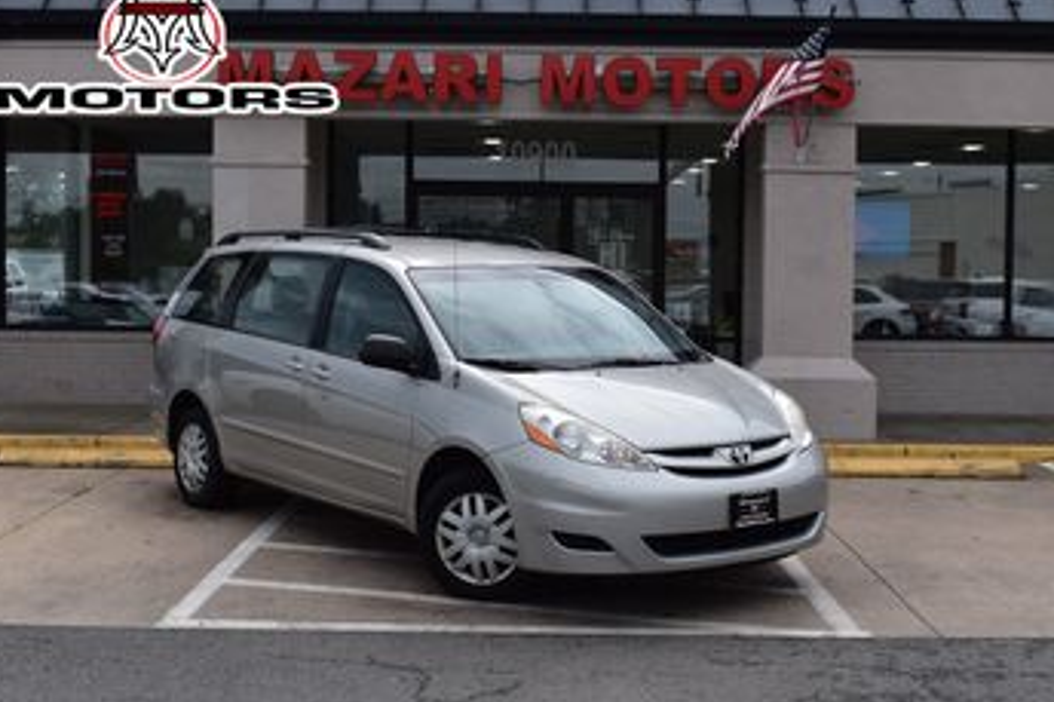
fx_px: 1480
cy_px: 331
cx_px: 542
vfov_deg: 26.7
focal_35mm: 51
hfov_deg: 39.2
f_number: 11
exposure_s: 1/400
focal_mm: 29
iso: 400
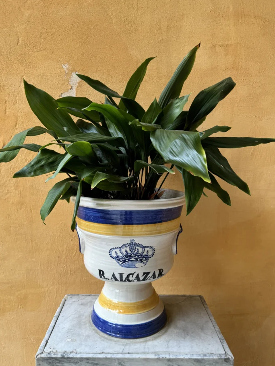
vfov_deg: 65.2
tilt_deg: -9.1
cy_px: 197
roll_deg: +0.4
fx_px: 286
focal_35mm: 27
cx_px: 126
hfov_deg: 51.3
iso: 64
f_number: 1.78
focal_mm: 6.86
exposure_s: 1/143
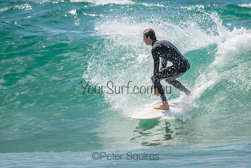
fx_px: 6564
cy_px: 87
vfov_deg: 1.5
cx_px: 148
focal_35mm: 941
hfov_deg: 2.2
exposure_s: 1/1600
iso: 640
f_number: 11
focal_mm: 800
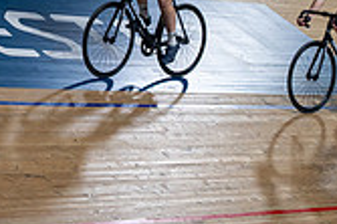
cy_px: 19
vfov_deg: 7.8
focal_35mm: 174
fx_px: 1627
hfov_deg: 11.5
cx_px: -101
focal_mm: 50
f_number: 2.8
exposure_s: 1/1000
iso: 2500
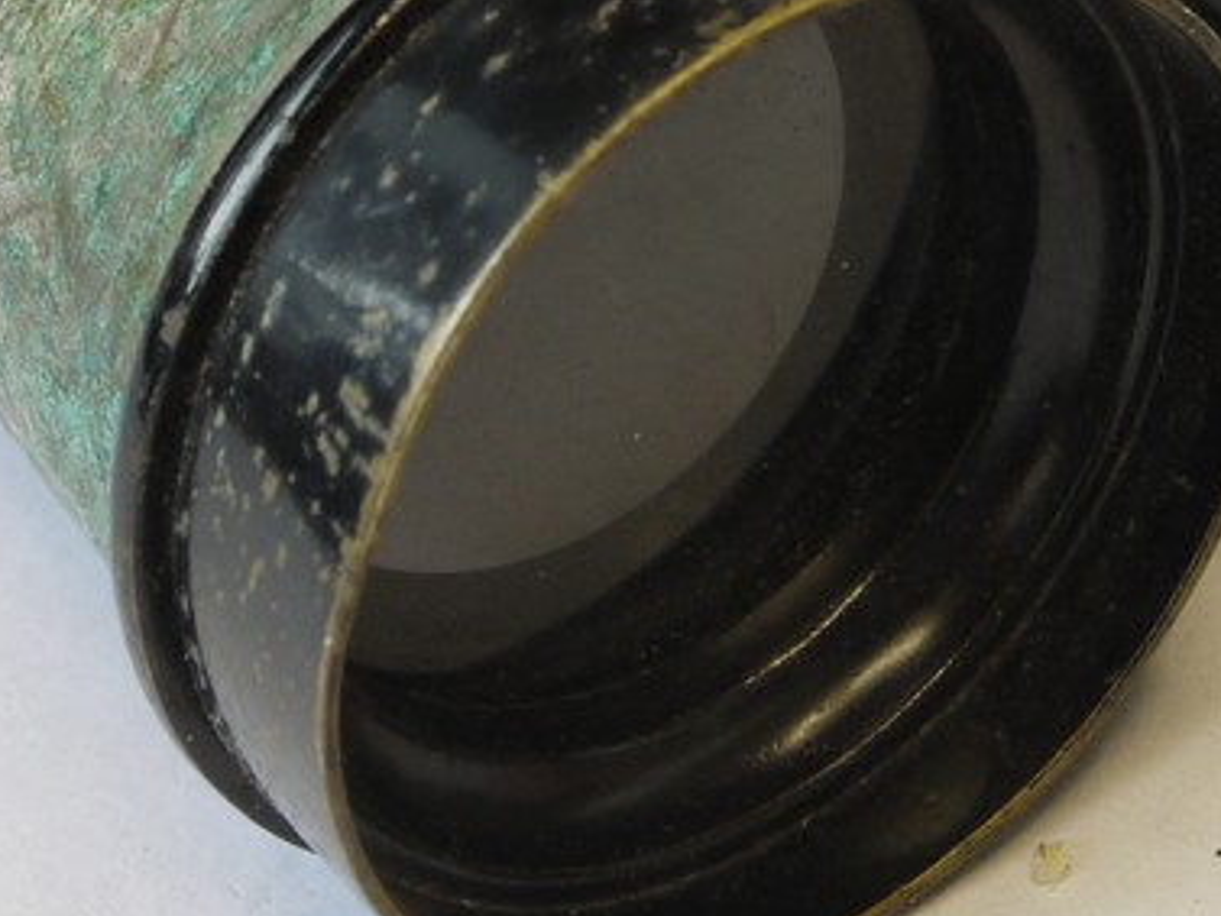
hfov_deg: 14.0
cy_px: -207
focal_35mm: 140
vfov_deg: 10.4
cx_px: 897
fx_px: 4940
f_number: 9
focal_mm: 22
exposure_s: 1/13
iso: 400
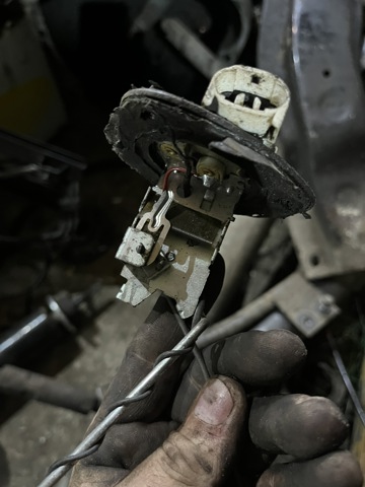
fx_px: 366
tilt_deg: -65.5
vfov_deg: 67.3
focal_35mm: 26
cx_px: 182
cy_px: 244
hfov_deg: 53.1
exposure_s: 1/25
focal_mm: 5.1
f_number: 1.6
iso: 800
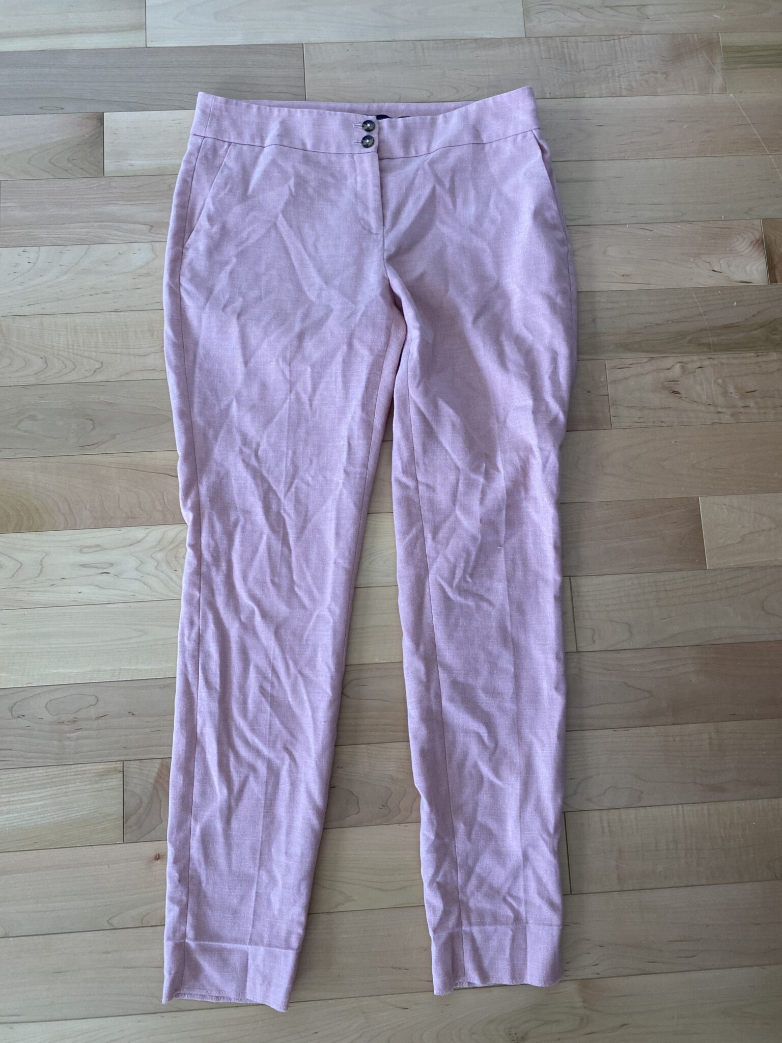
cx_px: 391
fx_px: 783
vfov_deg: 67.3
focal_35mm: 26
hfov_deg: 53.1
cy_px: 522
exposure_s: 1/60
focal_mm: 4.25
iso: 160
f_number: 1.8
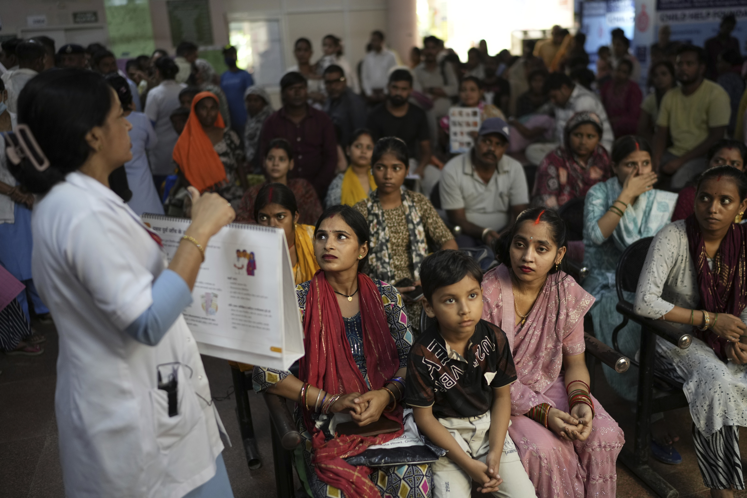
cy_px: 249
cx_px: 374
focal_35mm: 35
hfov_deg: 54.4
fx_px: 726
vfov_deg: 37.9
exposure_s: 1/400
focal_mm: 35
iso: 1000
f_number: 1.4
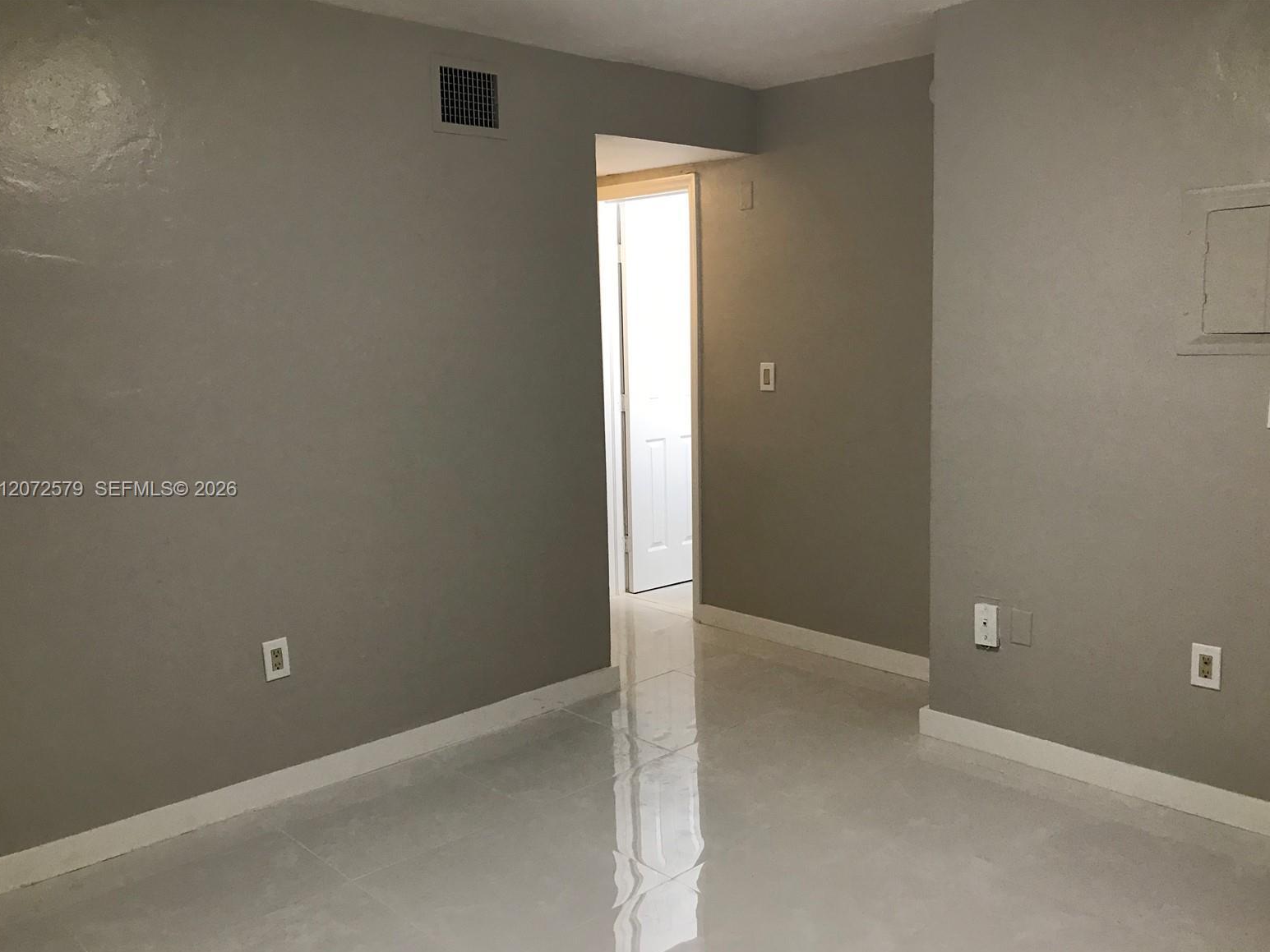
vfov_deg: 48.2
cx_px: 639
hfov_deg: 61.7
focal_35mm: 29
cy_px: 490
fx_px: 1064
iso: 40
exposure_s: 1/24
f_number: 1.8
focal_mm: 3.99
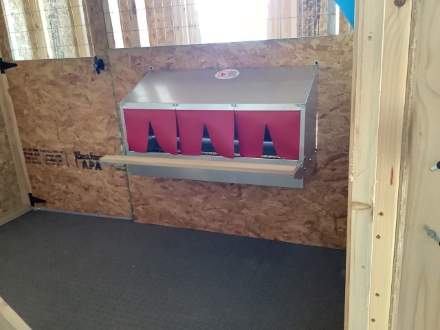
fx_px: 394
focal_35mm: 31
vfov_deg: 45.4
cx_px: 220
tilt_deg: -17.8
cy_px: 165
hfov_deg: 58.4
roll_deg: +0.8
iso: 320
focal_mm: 3.3
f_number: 2.4
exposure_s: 1/50
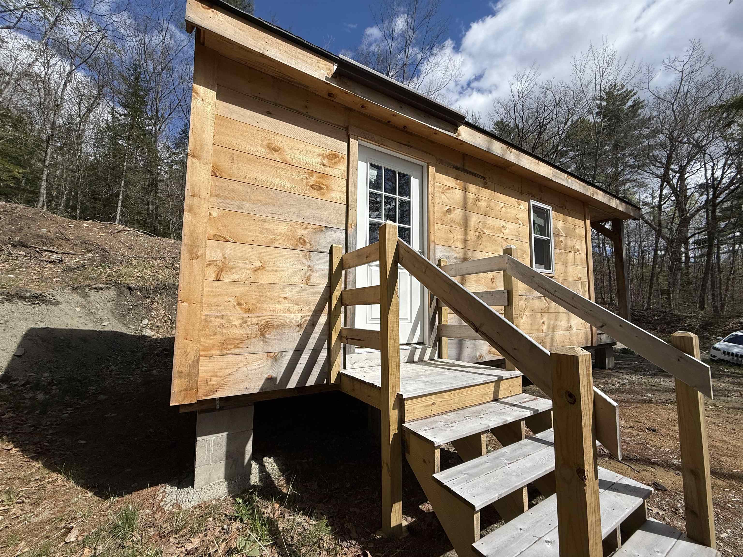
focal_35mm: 14
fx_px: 300
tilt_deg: +5.4
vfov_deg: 85.7
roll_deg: -0.2
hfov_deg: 102.1
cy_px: 278
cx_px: 372
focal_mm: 2.22
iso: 50
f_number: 2.2
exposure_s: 1/3663
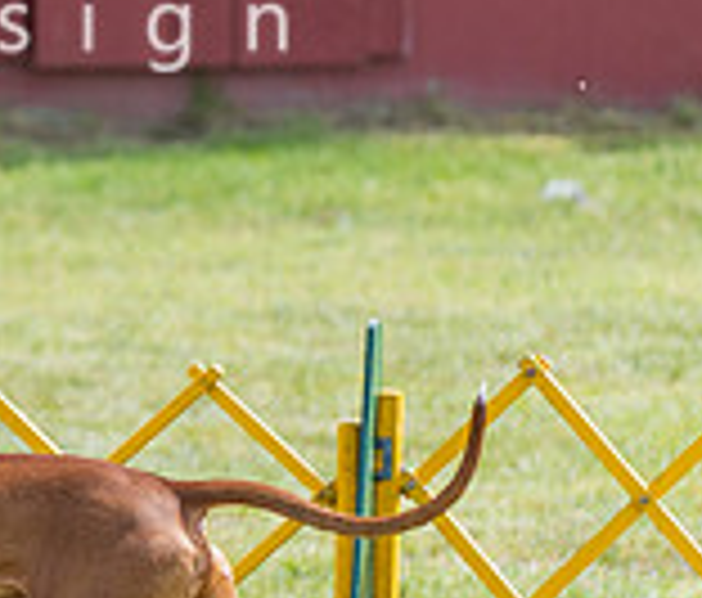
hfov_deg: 3.0
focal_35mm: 631
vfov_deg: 2.5
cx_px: -798
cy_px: 119
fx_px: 13453
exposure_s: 1/1000
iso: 160
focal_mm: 130
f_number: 3.5
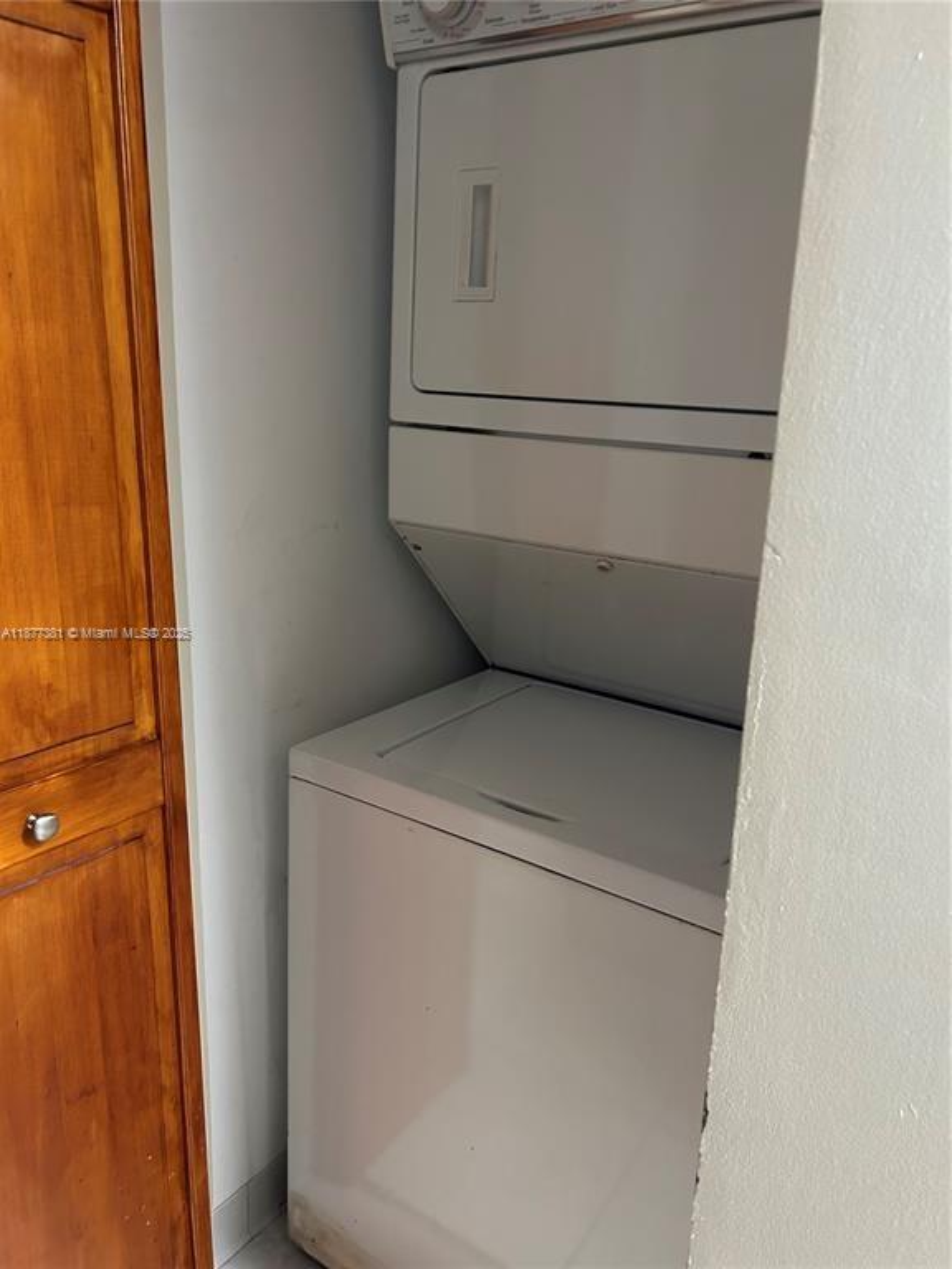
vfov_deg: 67.3
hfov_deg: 53.1
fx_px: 953
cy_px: 634
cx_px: 476
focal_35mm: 26
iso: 400
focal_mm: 5.7
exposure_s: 1/40
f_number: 1.5
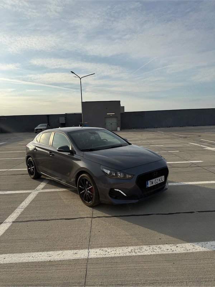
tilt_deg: -6.2
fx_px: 199
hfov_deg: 56.8
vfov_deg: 71.6
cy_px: 144
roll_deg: +0.8
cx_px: 108
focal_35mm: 24
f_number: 1.78
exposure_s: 1/5714
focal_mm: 6.76
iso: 80
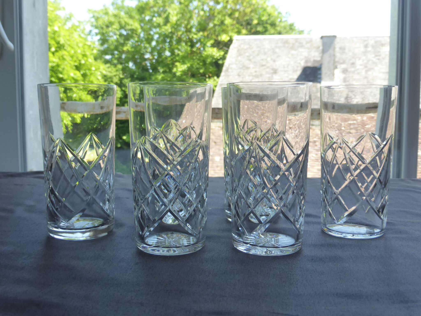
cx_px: 210
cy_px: 158
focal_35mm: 39
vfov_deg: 36.8
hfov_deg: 47.9
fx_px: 474
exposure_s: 1/125
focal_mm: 6.9
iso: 160
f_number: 3.9
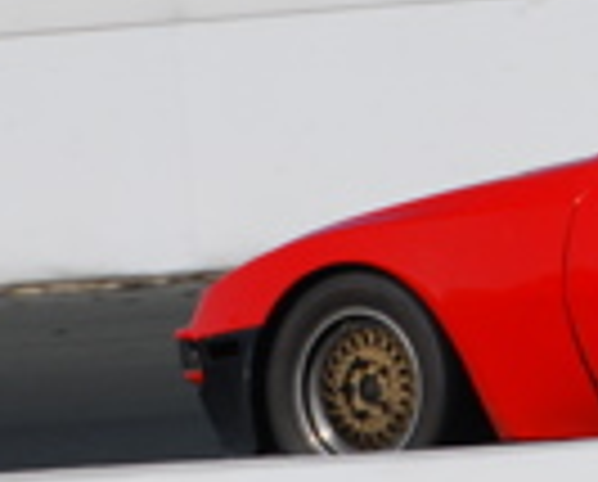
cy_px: 207
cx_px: 524
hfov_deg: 1.4
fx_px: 23981
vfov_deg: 1.1
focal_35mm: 1352
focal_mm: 200
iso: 100
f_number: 5.6
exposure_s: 1/1000
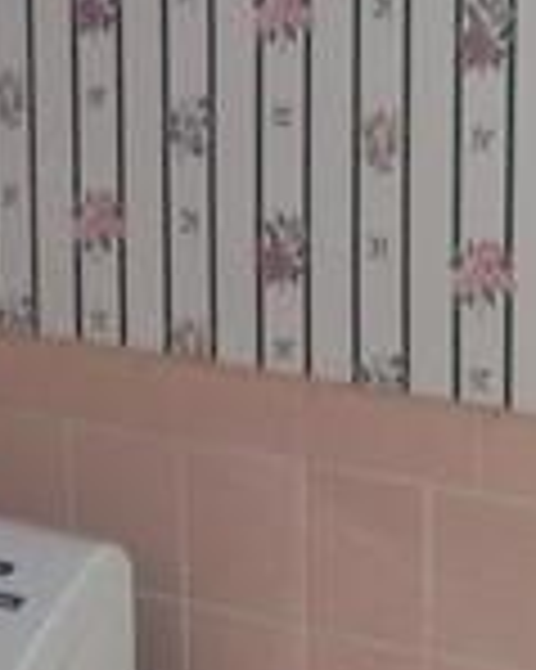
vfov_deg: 10.4
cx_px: 806
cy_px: 958
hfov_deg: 8.3
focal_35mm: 181
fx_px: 3593
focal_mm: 4.9
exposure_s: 1/34
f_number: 3
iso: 200
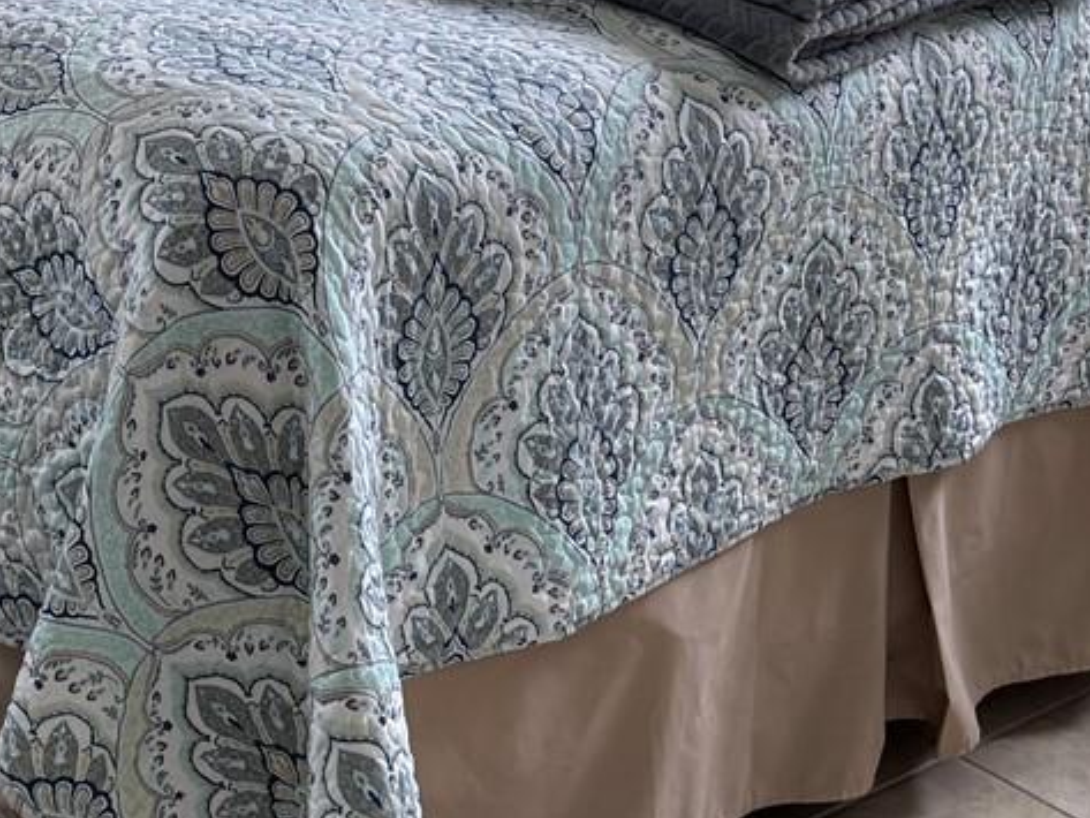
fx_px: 2772
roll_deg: -0.8
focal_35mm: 88
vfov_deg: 15.6
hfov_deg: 21.3
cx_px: -58
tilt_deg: -9.3
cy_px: -371
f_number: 1.6
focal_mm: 5.96
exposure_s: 1/121
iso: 80
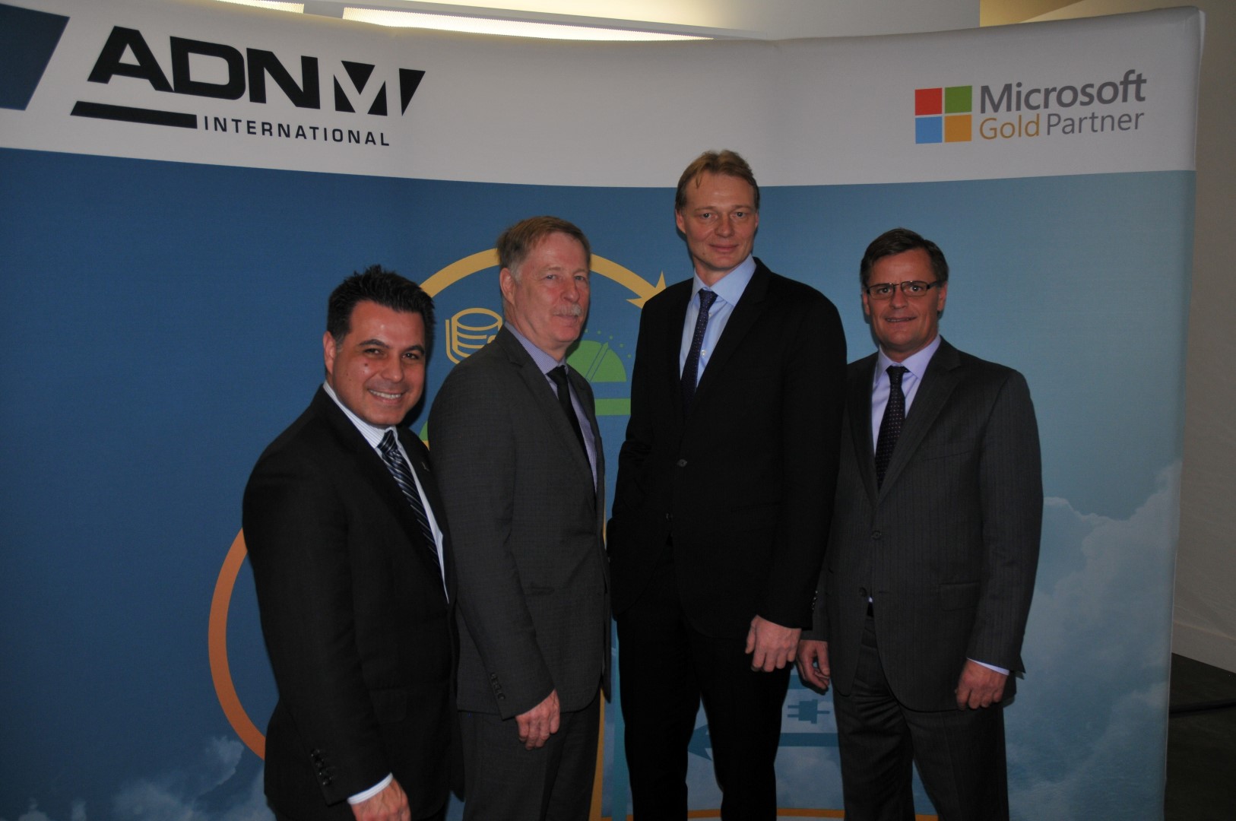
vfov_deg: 36.8
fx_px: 1235
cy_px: 410
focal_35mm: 36
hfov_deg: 53.2
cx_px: 618
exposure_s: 1/250
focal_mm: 24
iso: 400
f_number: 3.8
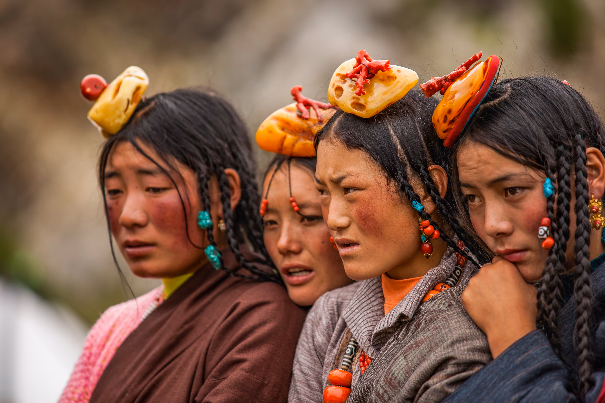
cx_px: 302
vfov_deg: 6.9
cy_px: 202
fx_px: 3361
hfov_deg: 10.3
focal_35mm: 200
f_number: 2.8
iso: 100
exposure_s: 1/500
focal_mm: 200
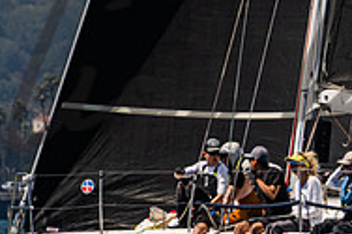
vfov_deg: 0.9
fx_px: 15328
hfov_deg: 1.3
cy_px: 60
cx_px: 573
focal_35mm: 1569
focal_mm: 400
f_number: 8
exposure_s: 1/2000
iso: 500
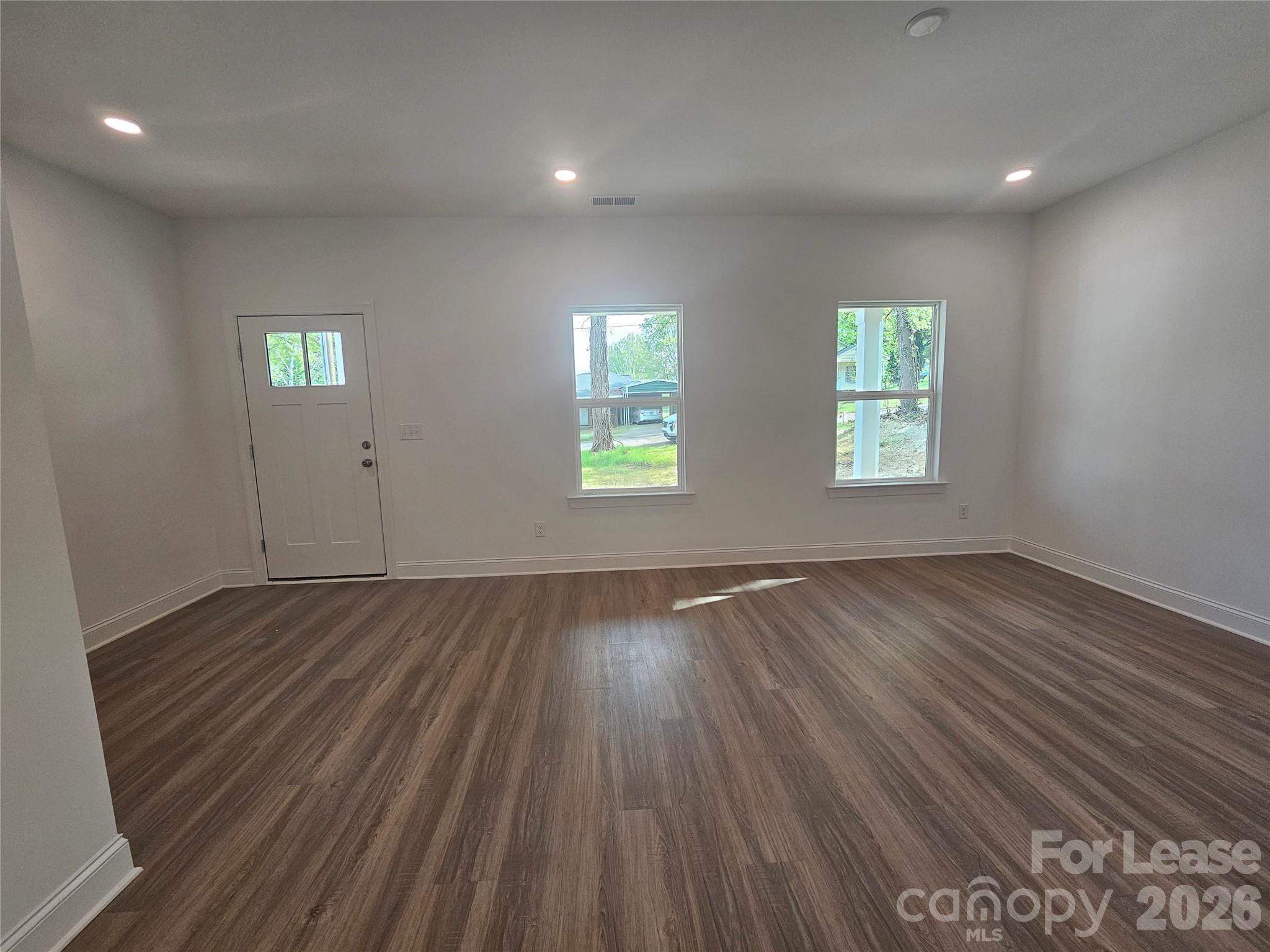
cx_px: 635
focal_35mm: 13
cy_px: 476
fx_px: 477
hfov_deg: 106.2
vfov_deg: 89.9
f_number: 2.2
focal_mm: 2.2
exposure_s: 1/60
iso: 64
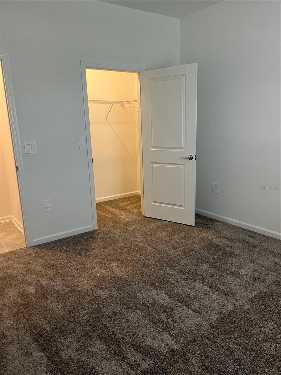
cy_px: 188
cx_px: 140
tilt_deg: -17.1
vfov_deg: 67.3
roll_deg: +3.2
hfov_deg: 53.1
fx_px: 281
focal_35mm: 26
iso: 100
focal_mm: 5.1
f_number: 1.6
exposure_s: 1/60
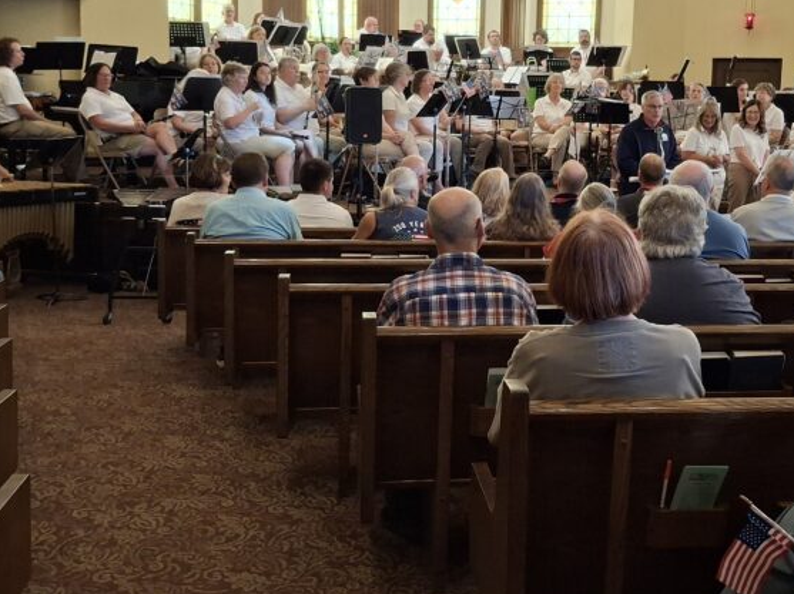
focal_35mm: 46
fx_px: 1054
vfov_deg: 31.3
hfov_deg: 41.0
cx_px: 496
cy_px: 224
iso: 320
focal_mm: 4.69
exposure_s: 1/60
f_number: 1.8
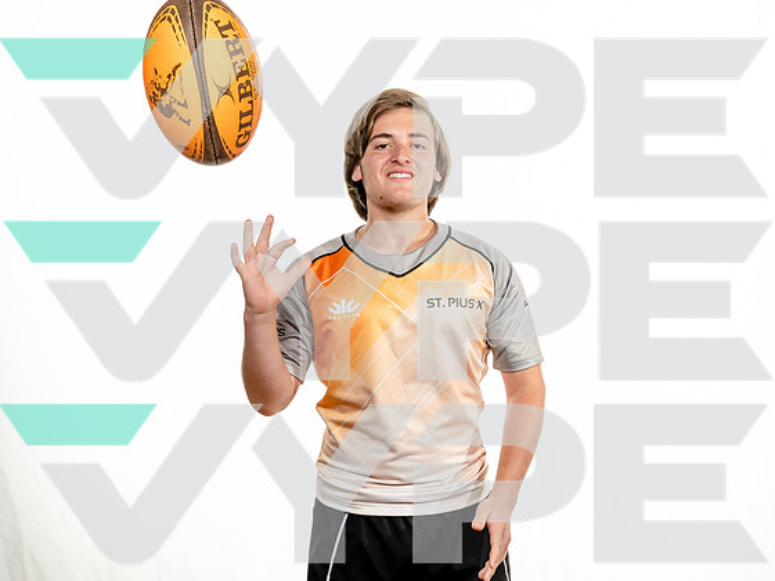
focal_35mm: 58
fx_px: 1299
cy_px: 302
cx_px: 466
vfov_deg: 25.2
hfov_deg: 33.1
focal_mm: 50
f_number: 8
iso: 160
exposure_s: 1/250
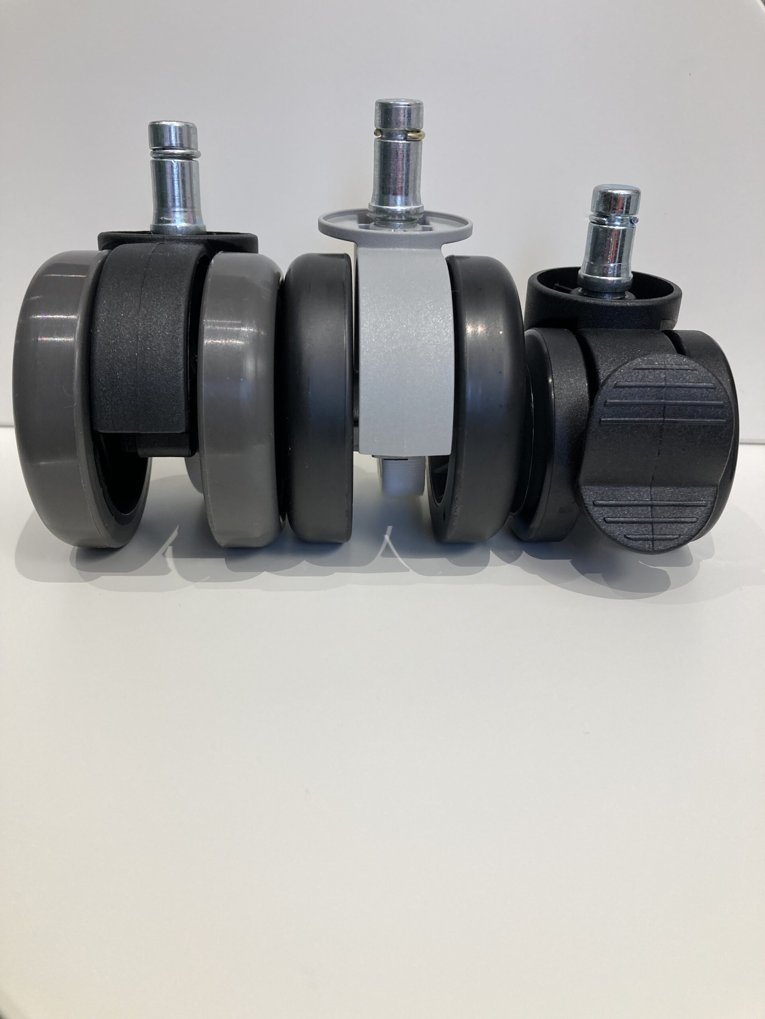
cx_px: 382
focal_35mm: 28
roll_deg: -3.0
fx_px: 825
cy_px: 510
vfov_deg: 63.4
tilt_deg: -23.1
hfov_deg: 49.7
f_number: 1.8
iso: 64
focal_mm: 3.99
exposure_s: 1/100
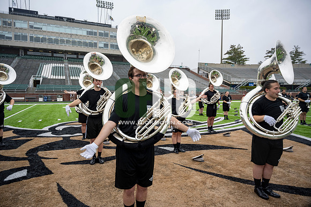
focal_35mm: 24
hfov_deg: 73.7
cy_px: 104
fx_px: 207
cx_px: 156
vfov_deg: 53.2
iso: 320
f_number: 4
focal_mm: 24
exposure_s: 1/200
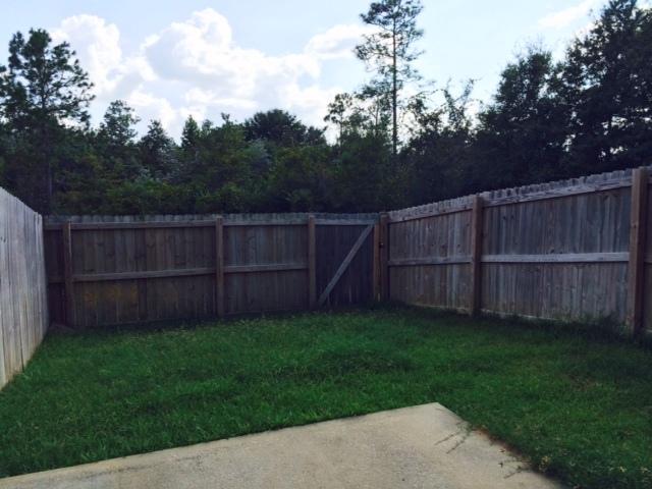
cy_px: 244
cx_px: 326
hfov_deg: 60.0
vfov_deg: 46.8
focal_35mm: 30
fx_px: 565
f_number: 2.2
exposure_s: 1/1709
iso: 32
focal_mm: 4.12
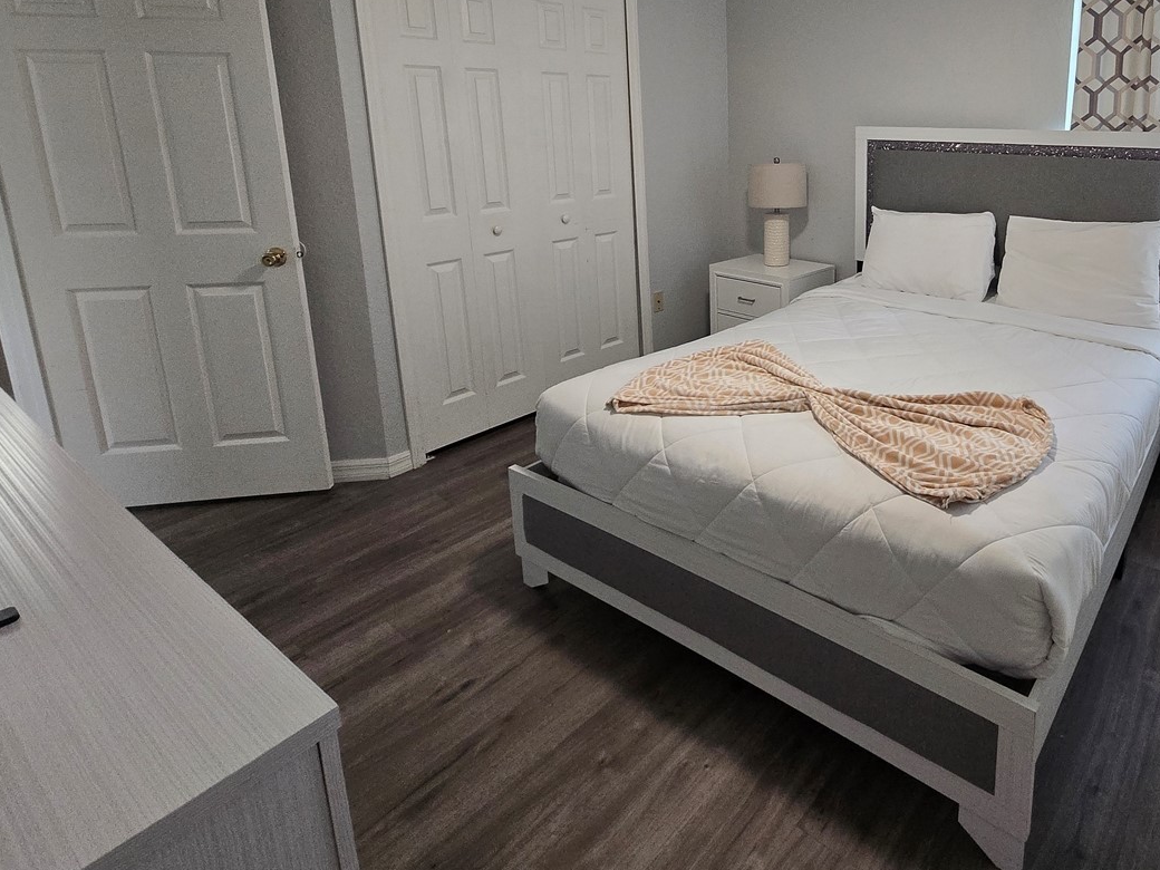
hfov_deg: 77.8
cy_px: 262
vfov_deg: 63.6
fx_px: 670
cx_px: 816
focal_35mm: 20
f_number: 2.2
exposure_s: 1/60
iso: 160
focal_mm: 1.7
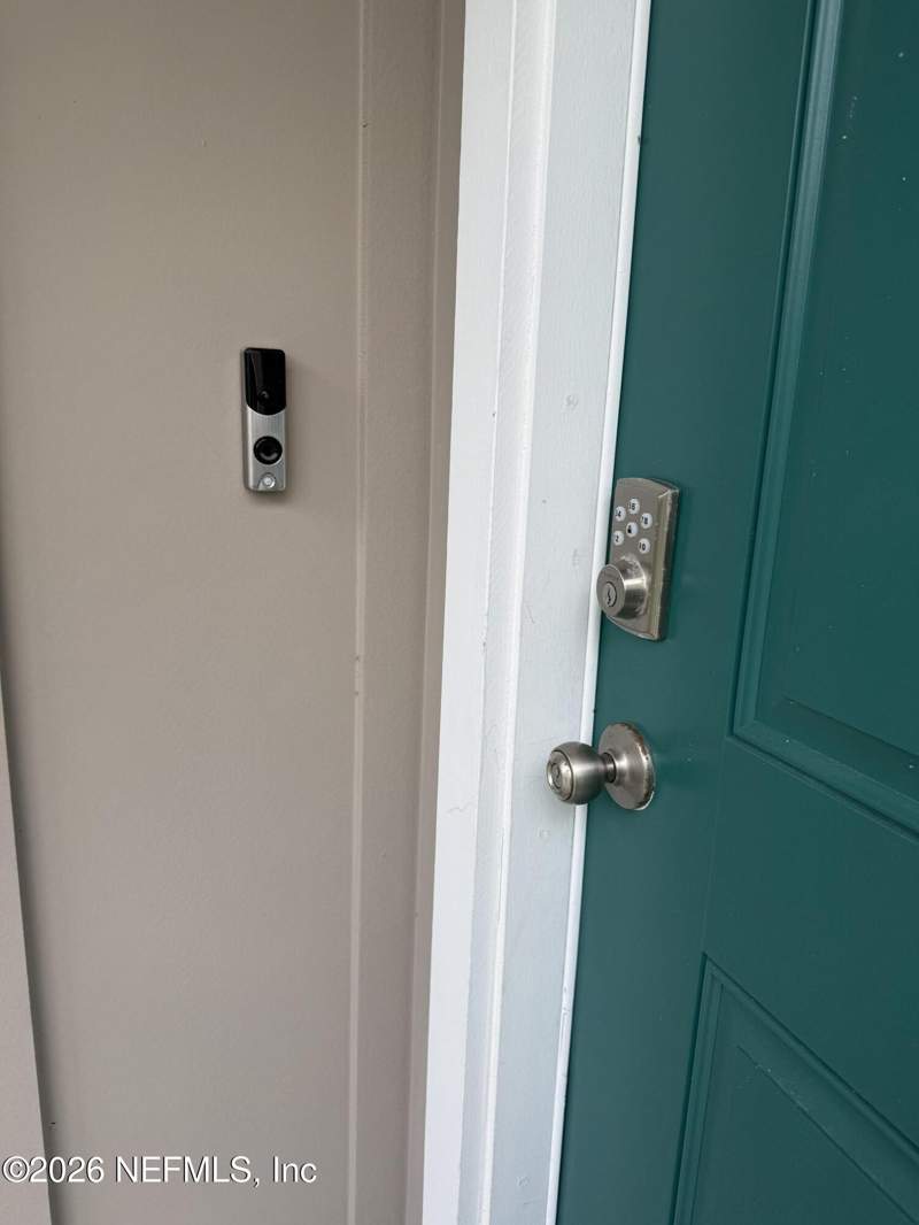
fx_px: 849
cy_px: 612
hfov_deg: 56.8
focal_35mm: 24
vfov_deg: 71.6
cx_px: 460
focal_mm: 6.76
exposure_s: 1/796
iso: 80
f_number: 1.78
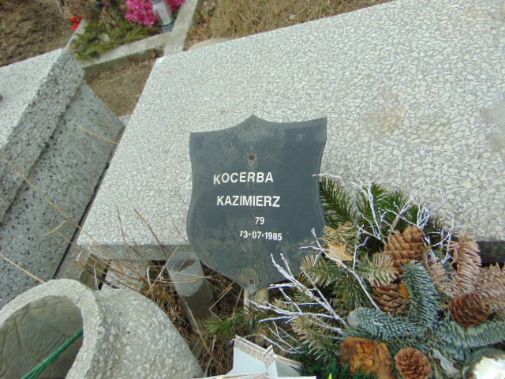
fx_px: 365
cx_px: 252
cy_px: 190
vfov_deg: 54.9
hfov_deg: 69.4
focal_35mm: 25
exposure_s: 1/250
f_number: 7.7
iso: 80
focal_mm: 4.5
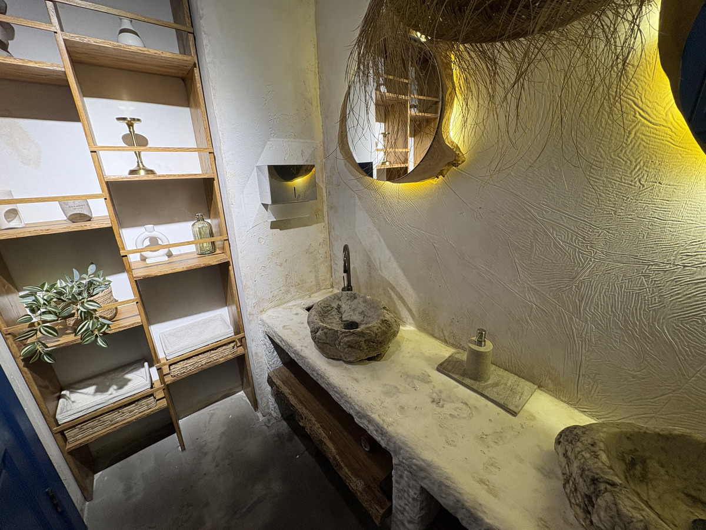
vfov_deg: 85.7
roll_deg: +1.8
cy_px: 265
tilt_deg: -18.4
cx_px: 353
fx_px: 286
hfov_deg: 102.1
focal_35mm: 14
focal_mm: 2.22
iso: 160
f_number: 2.2
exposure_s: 1/50
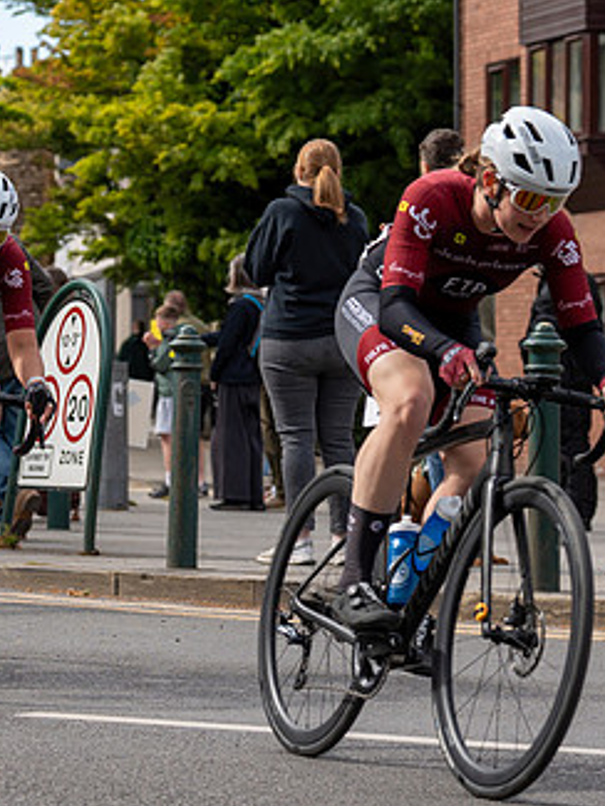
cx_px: -21
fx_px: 3912
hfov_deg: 8.8
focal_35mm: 168
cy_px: 258
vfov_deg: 11.7
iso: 160
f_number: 4
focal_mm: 70
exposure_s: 1/1000
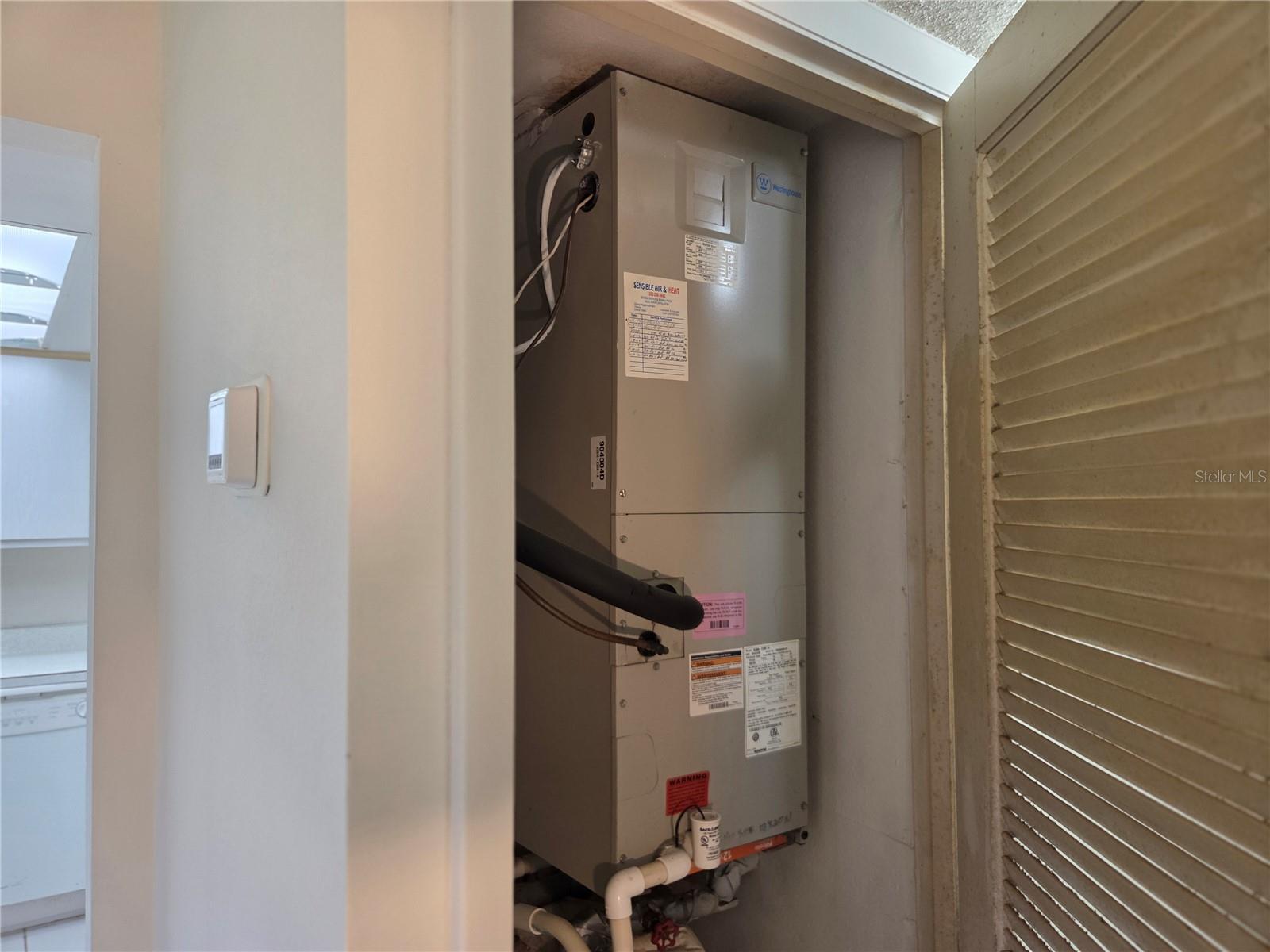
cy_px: 476
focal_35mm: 23
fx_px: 844
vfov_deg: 58.9
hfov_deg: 73.9
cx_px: 635
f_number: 1.8
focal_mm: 5.4
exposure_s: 1/120
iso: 320
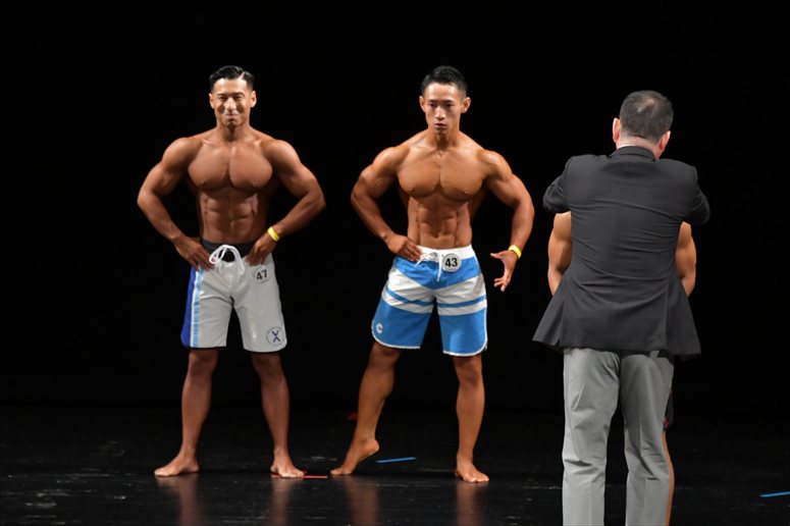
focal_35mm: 315
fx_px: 6909
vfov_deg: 4.4
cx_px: 395
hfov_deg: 6.5
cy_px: 263
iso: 3200
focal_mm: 210
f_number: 5.6
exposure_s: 1/400
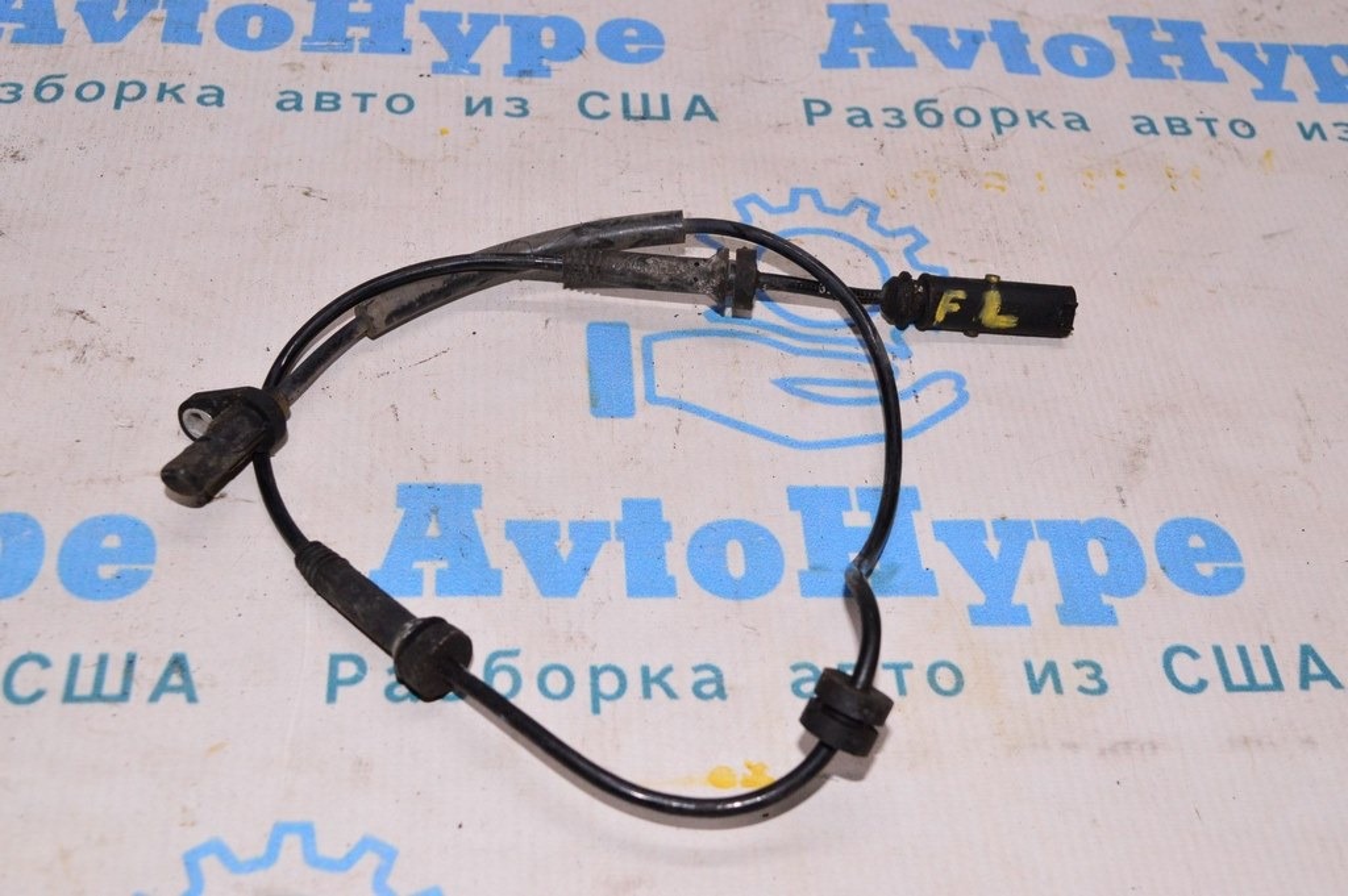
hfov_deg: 42.4
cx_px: 674
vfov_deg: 28.9
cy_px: 448
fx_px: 1740
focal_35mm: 46
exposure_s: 1/200
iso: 1600
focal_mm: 31
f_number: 8
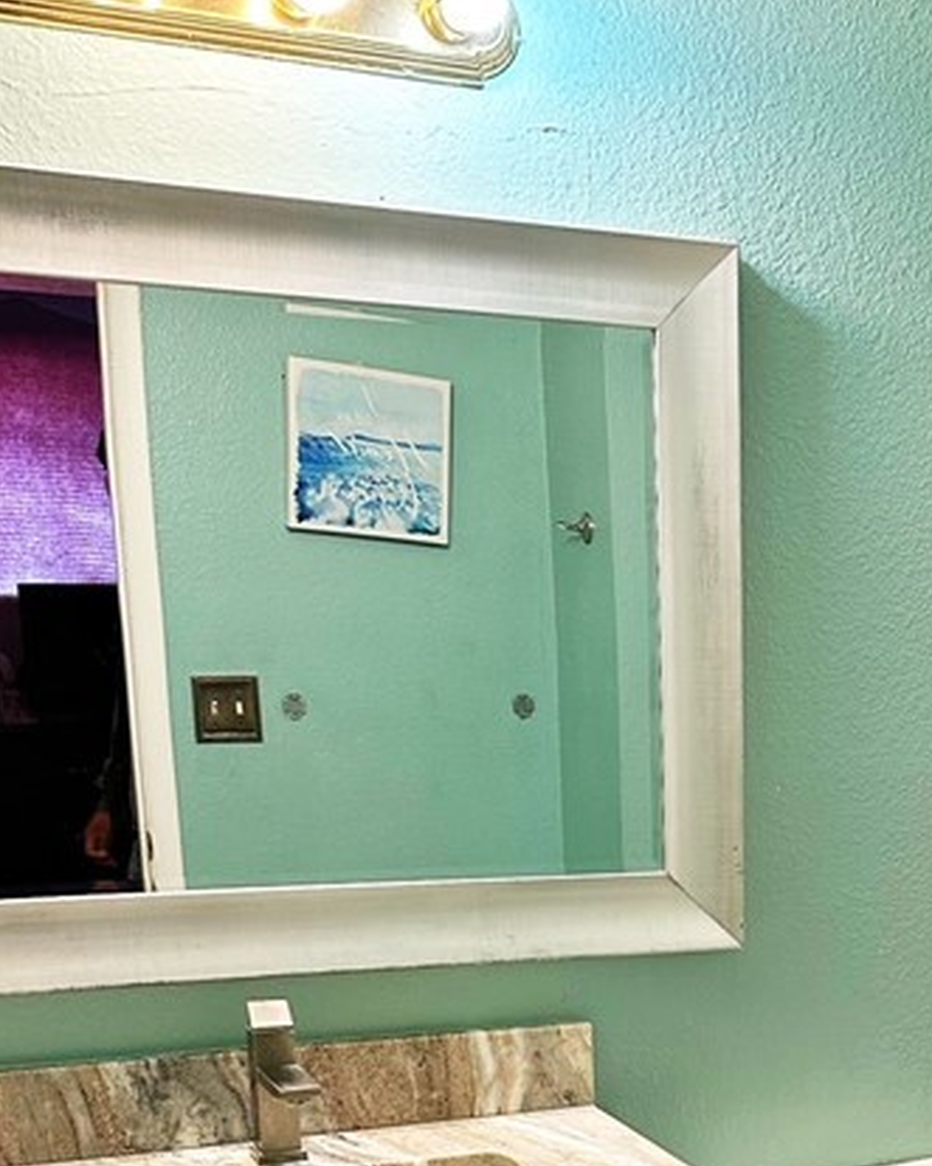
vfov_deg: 30.6
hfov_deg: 24.9
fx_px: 2001
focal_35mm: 58
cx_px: 943
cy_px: 1115
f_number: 1.78
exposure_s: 1/60
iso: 125
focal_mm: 6.86
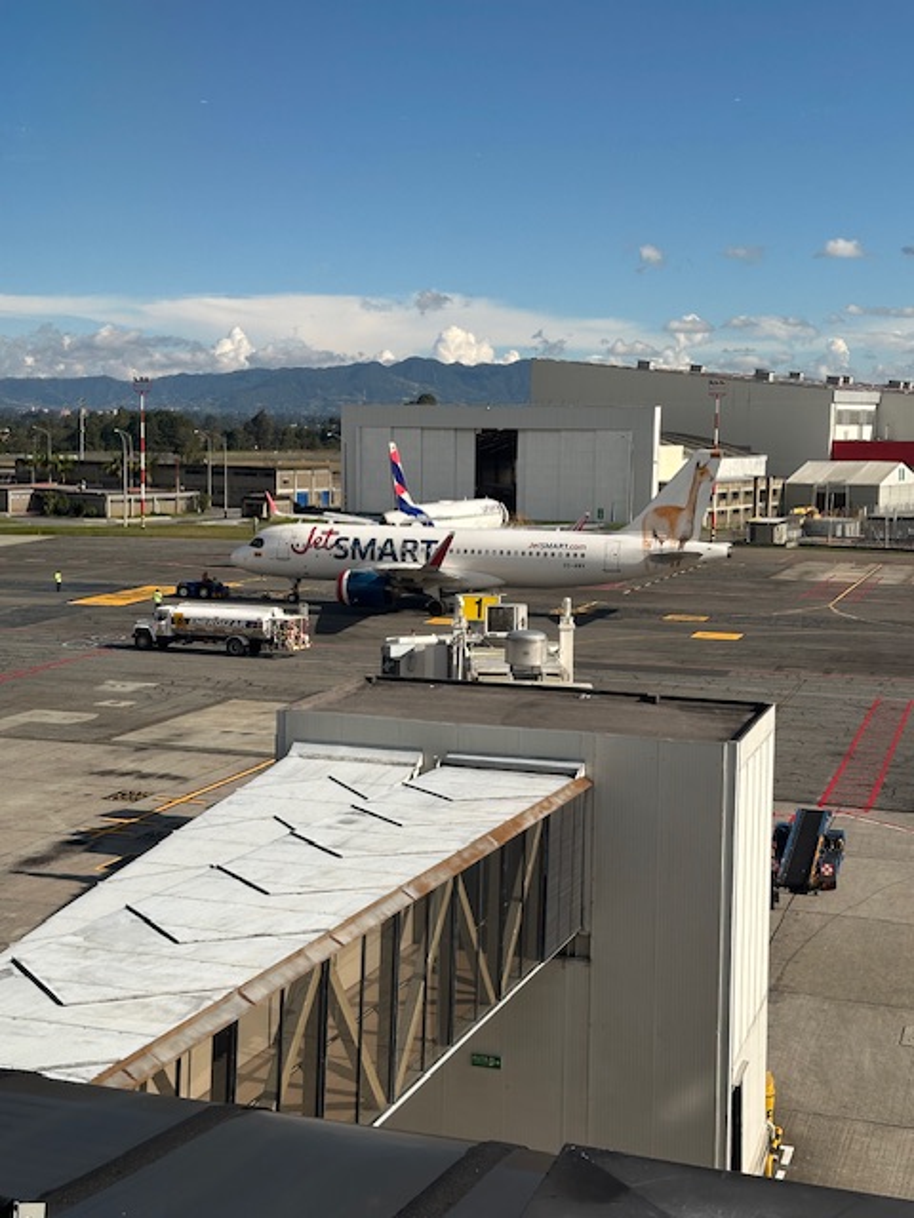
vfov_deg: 39.7
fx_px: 1690
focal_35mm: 48
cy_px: 609
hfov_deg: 30.3
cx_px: 457
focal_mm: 6.86
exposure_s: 1/1453
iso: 64
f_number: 1.78
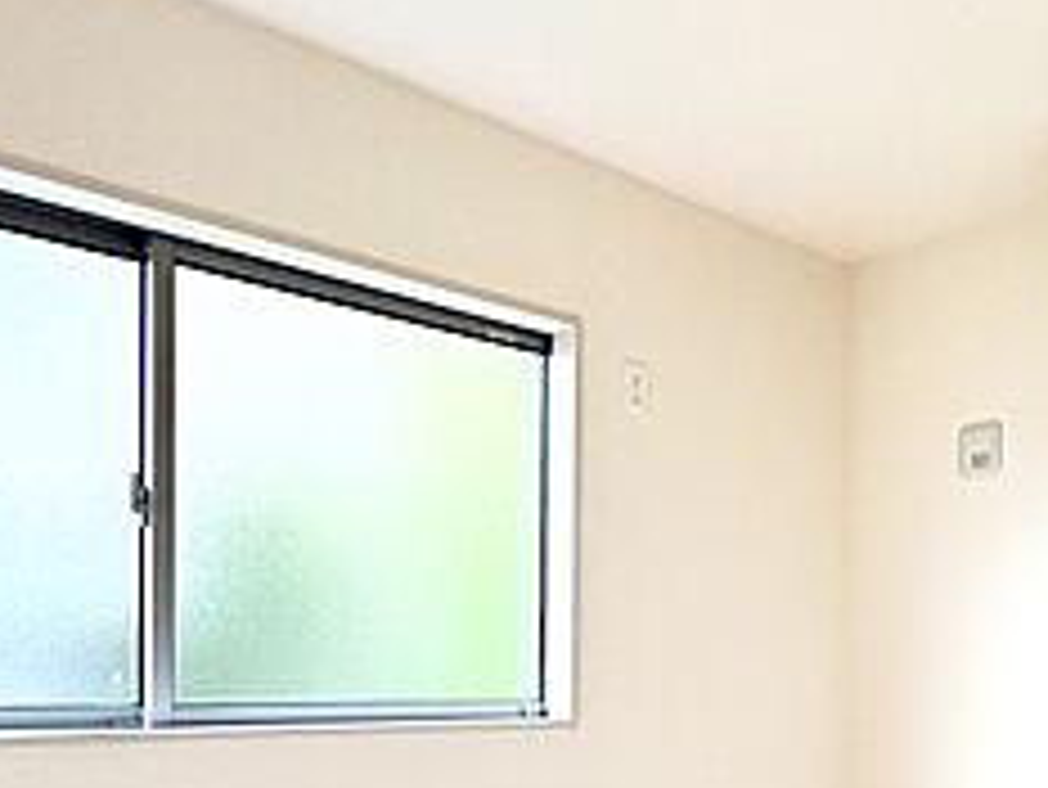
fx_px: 1090
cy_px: 680
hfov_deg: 48.1
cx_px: 859
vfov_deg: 37.6
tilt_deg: +0.1
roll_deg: +0.3
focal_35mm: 36
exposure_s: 1/99
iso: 200
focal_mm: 2.22
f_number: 2.2
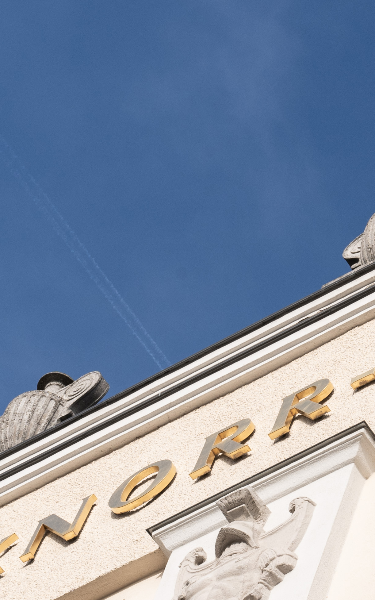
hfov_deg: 6.0
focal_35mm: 216
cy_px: 449
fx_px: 3531
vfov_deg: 9.7
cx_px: 459
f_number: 13
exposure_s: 1/200
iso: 250
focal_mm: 70
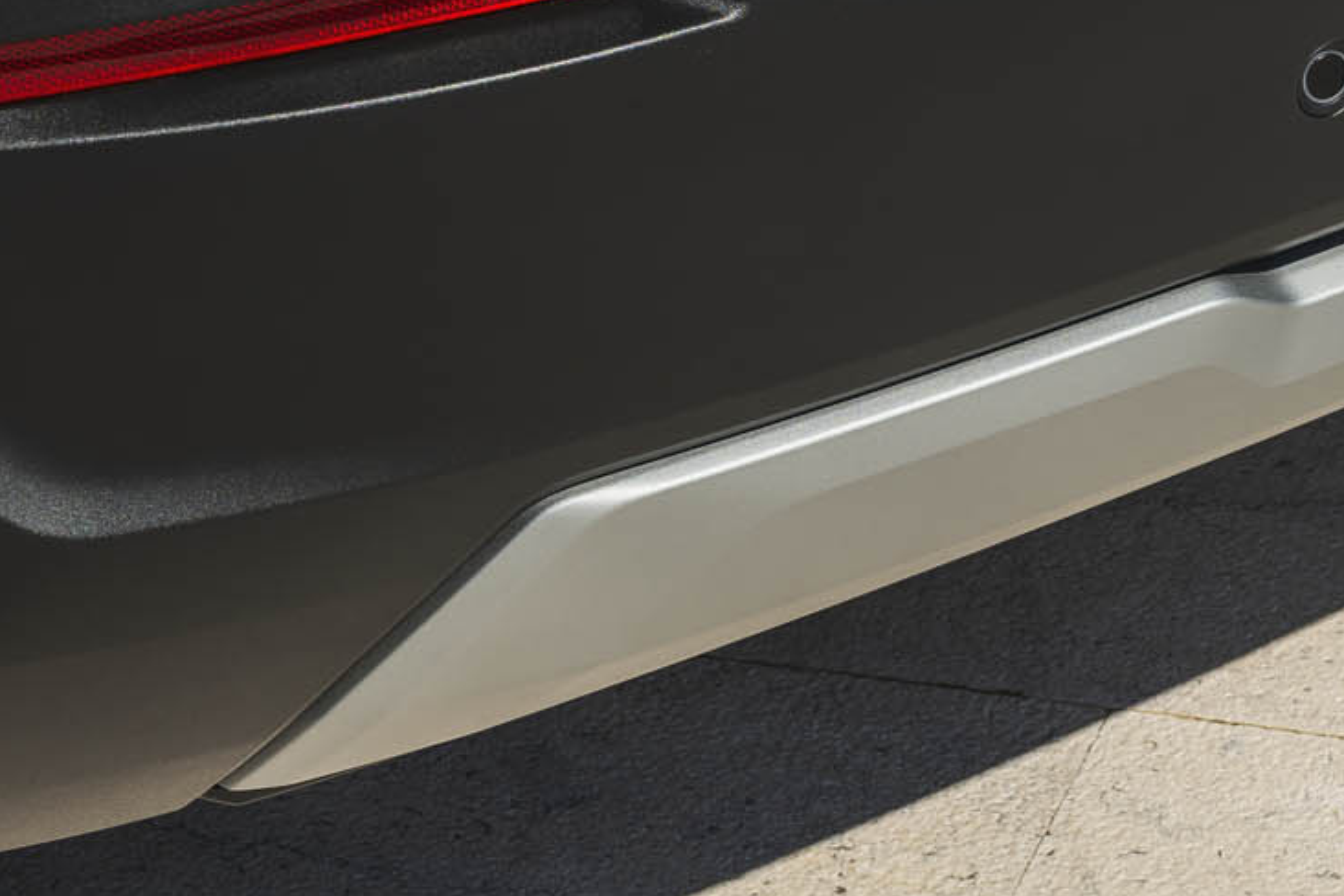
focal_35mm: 155
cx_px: 1047
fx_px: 5786
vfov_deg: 8.7
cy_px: -274
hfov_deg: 13.2
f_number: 8
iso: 64
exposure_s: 1/250
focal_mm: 35
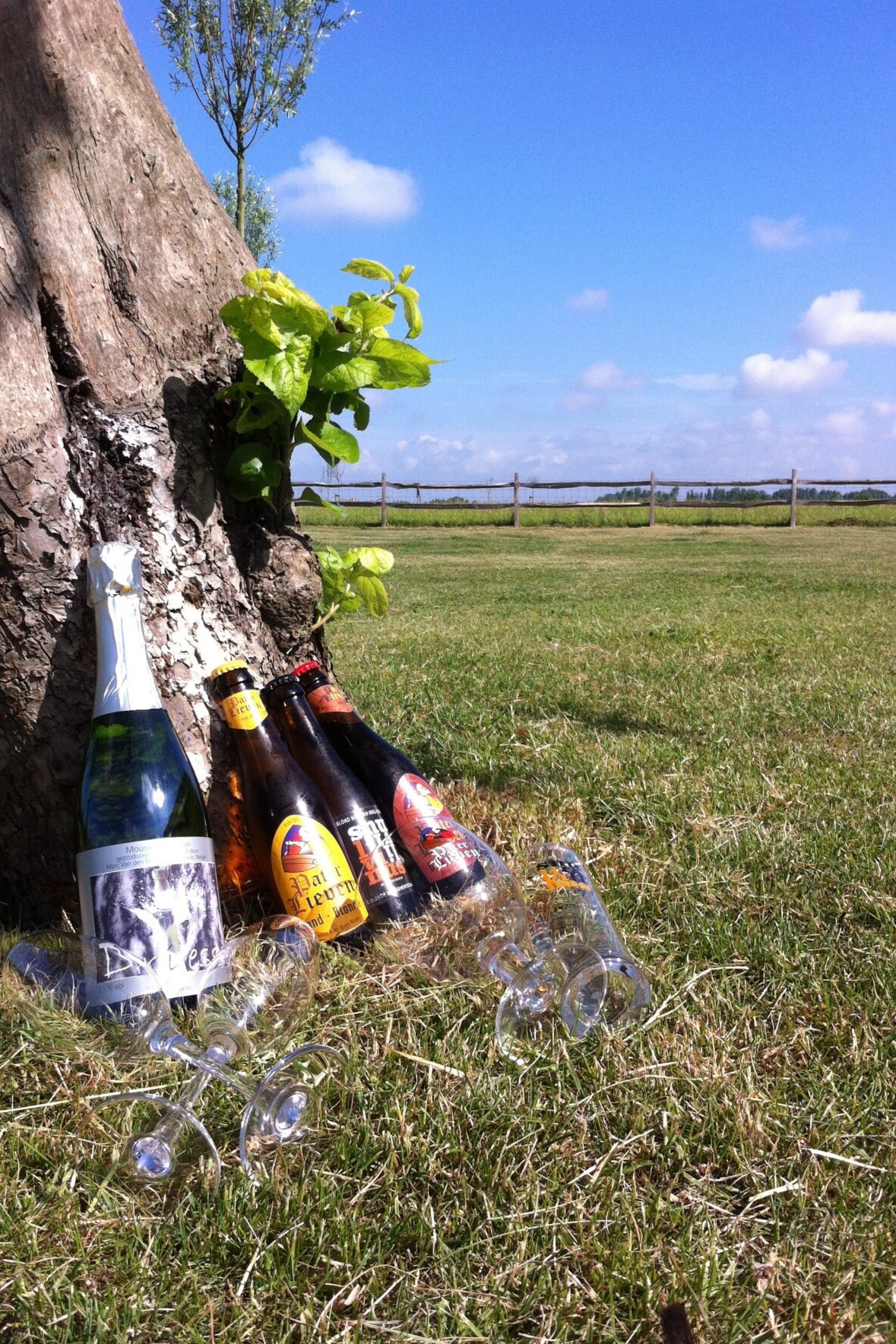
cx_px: 412
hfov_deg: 35.9
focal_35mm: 37
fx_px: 1381
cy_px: 680
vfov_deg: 51.9
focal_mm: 3.85
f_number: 2.8
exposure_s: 1/1312
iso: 80
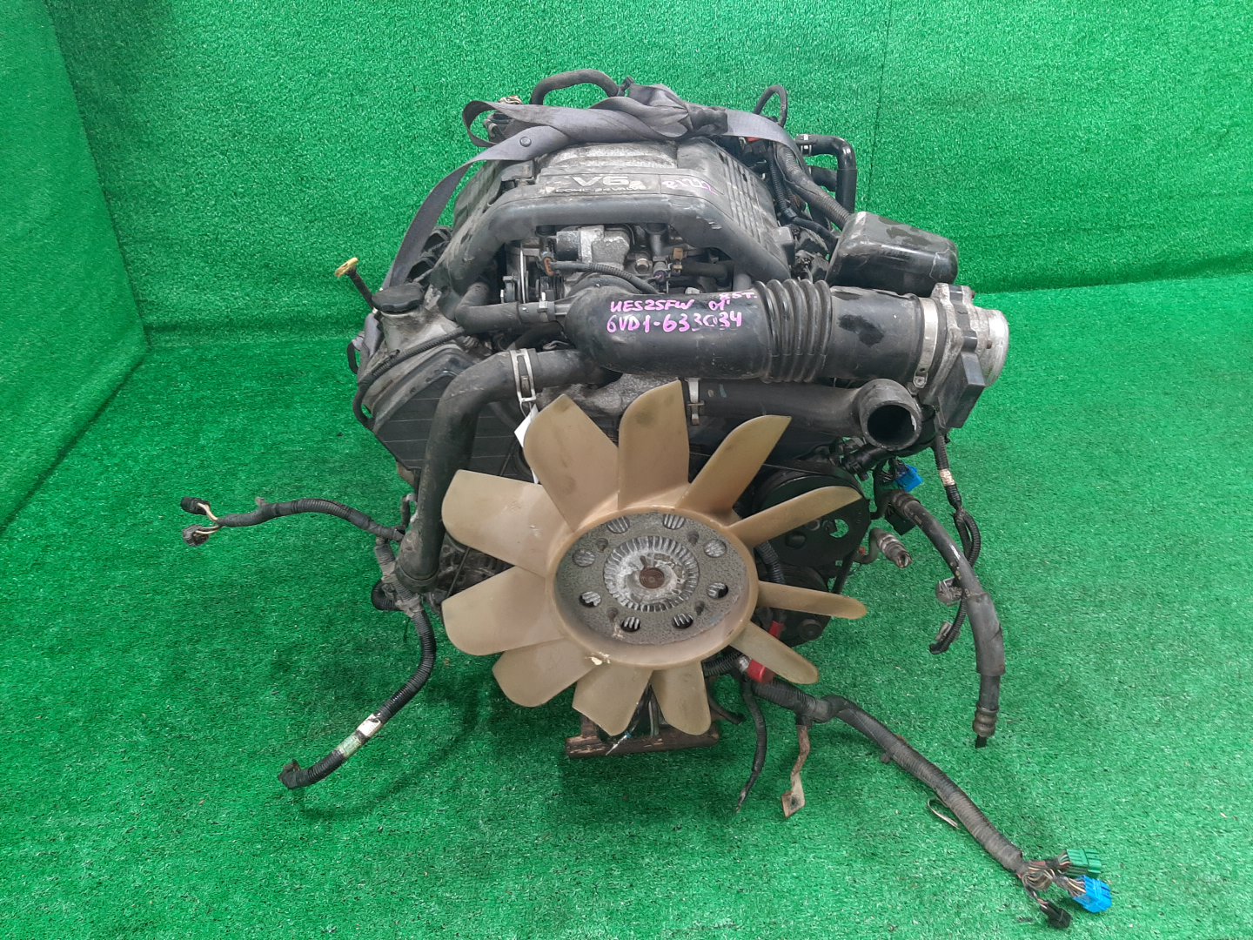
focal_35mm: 26
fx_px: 941
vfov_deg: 53.1
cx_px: 626
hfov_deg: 67.3
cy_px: 470
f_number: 1.7
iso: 182
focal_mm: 3.93
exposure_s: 1/50
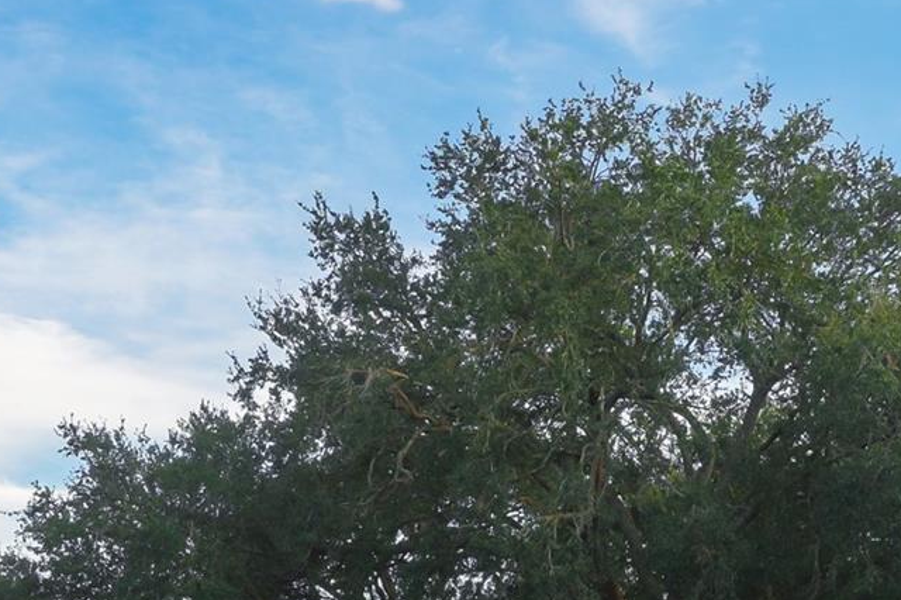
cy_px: 669
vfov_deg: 17.5
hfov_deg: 26.9
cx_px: 590
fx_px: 1876
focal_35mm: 75
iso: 100
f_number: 8
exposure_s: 1/80
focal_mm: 20
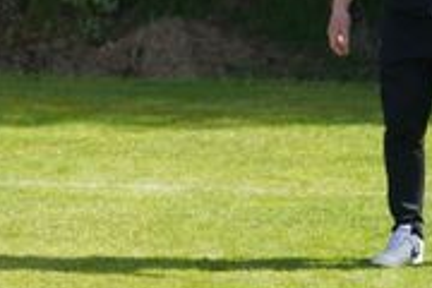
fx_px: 3600
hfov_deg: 6.8
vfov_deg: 4.6
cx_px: -154
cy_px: 211
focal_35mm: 300
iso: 100
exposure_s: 1/250
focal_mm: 50
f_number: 4.5
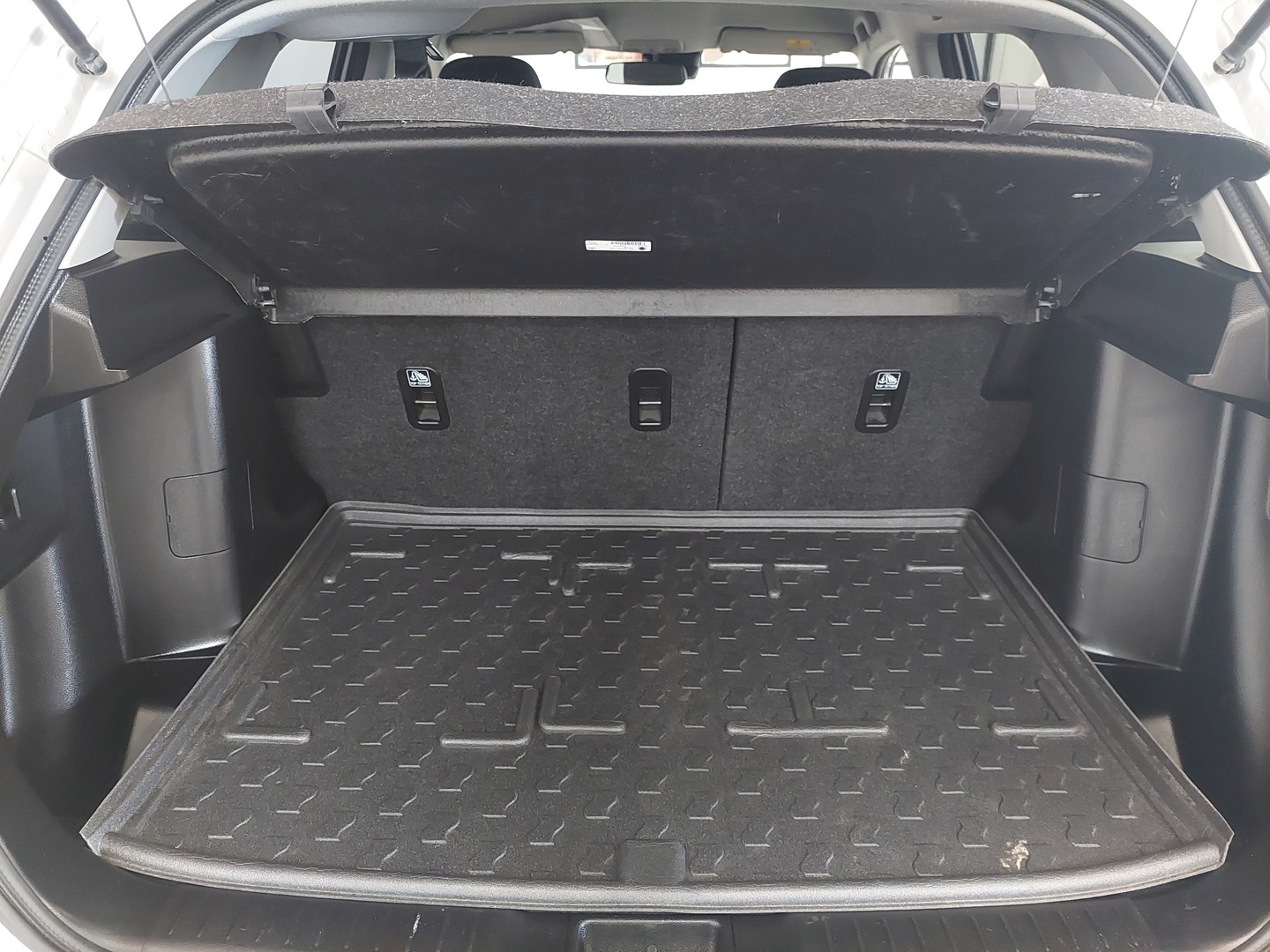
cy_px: 476
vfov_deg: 54.9
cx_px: 635
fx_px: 917
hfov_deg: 69.4
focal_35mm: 25
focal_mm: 5.23
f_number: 1.8
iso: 640
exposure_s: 1/25
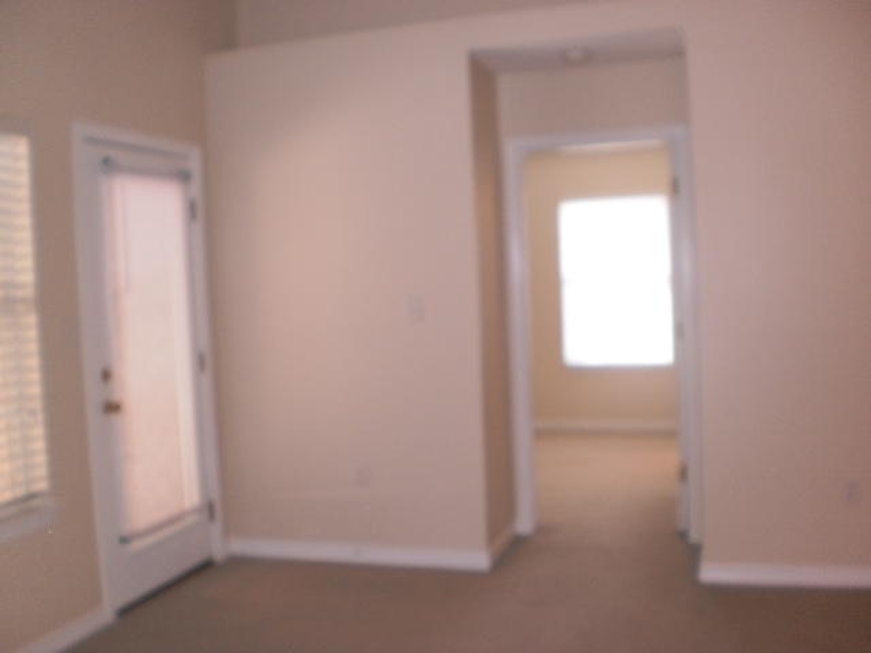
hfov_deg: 51.4
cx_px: 436
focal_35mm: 36
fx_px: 906
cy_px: 326
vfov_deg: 39.7
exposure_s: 1/30
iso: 125
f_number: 3.1
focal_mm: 6.3
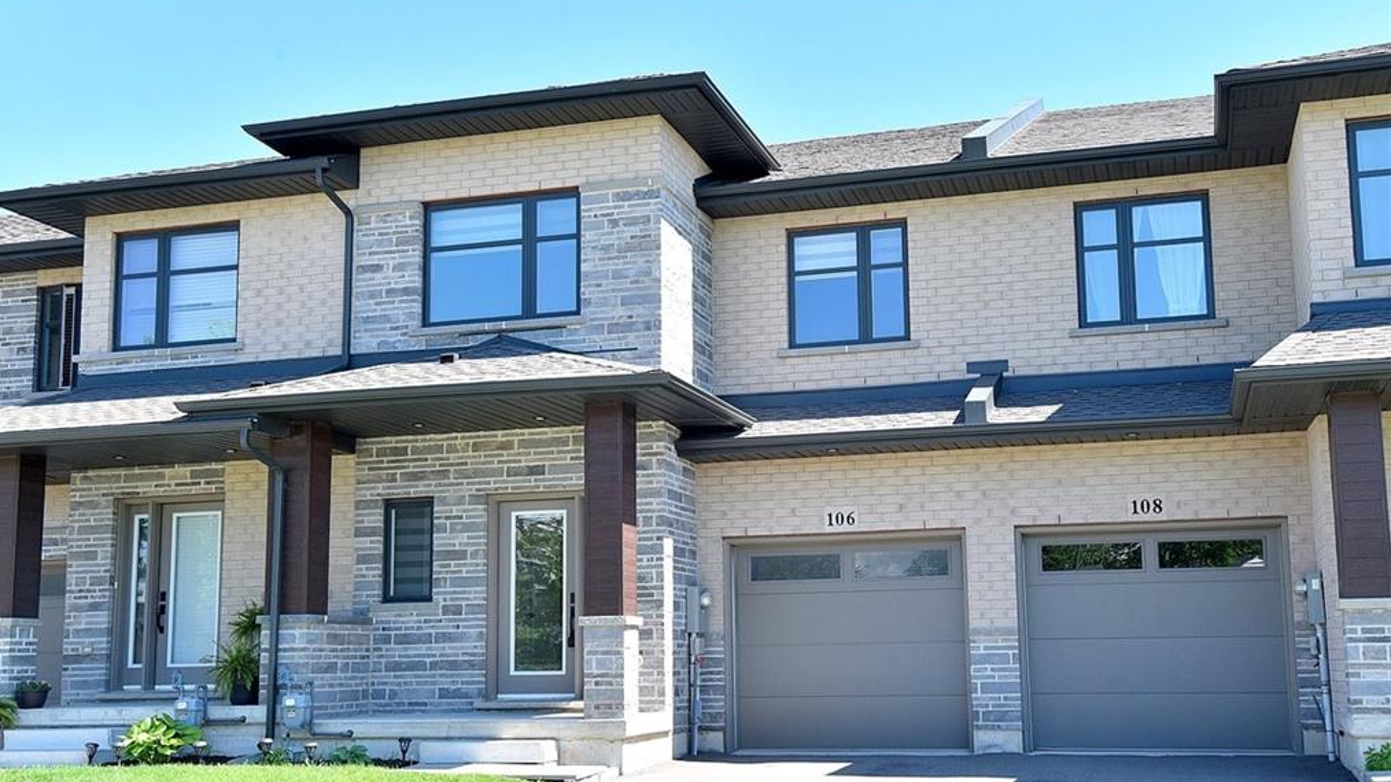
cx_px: 690
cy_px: 456
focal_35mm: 37
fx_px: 1364
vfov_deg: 31.9
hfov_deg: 54.0
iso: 500
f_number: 10
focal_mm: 35
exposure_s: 1/400
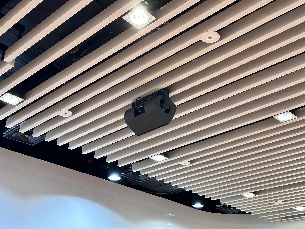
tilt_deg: +27.1
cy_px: 114
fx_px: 423
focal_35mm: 48
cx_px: 152
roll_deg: -1.4
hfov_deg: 39.7
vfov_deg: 30.3
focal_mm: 6.86
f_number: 1.78
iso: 320
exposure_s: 1/40
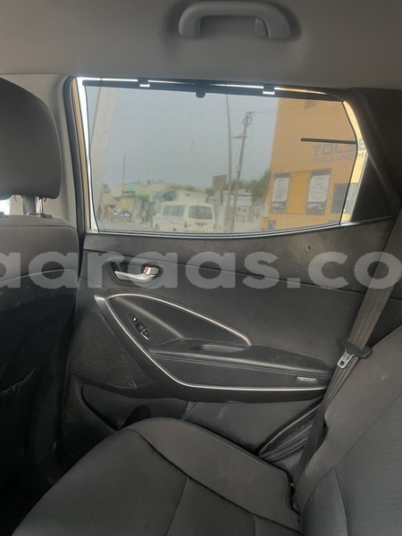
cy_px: 268
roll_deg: -6.1
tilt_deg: -5.4
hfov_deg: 53.1
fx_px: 403
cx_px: 201
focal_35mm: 26
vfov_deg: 67.3
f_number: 1.6
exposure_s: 1/60
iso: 320
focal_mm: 4.2
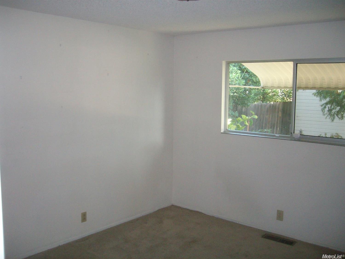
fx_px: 349
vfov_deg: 40.7
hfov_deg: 52.6
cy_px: 130
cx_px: 172
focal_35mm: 35
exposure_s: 1/40
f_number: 2.8
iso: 200
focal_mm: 5.8
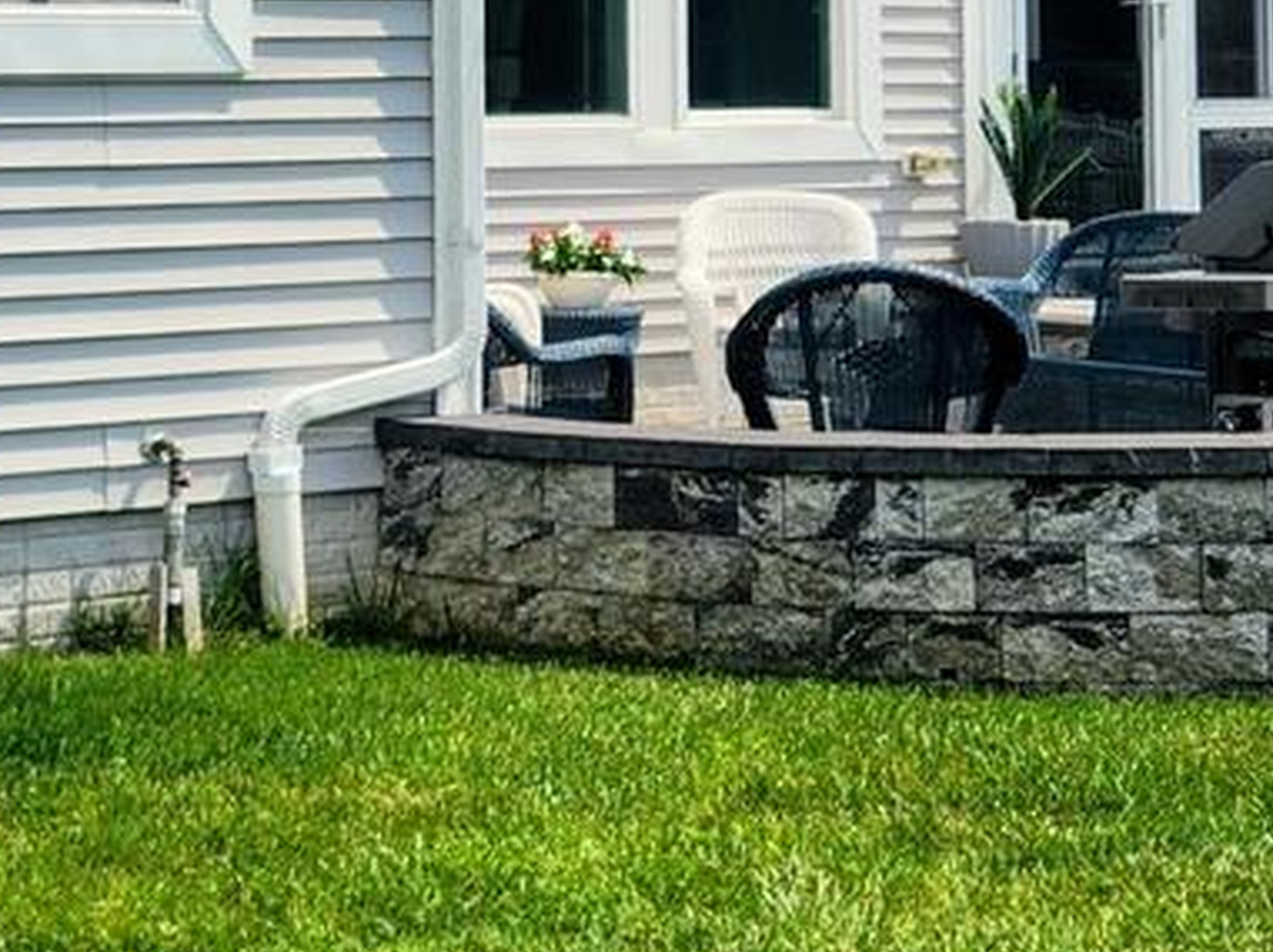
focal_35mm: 87
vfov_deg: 16.6
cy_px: 25
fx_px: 3196
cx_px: 324
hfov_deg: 22.3
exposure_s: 1/1889
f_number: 1.8
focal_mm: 5.4
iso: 20
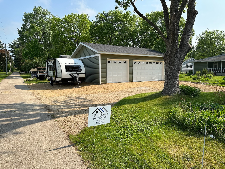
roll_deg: -0.7
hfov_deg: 71.6
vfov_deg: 56.8
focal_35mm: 24
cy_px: 84
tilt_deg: -5.6
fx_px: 156
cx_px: 112
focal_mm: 6.86
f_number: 1.78
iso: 80
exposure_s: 1/2660
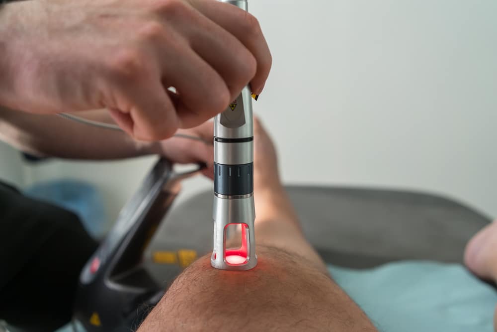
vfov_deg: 37.9
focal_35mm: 35
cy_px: 166
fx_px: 483
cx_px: 248
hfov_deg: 54.4
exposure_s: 1/200
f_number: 4.5
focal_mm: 35
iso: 320
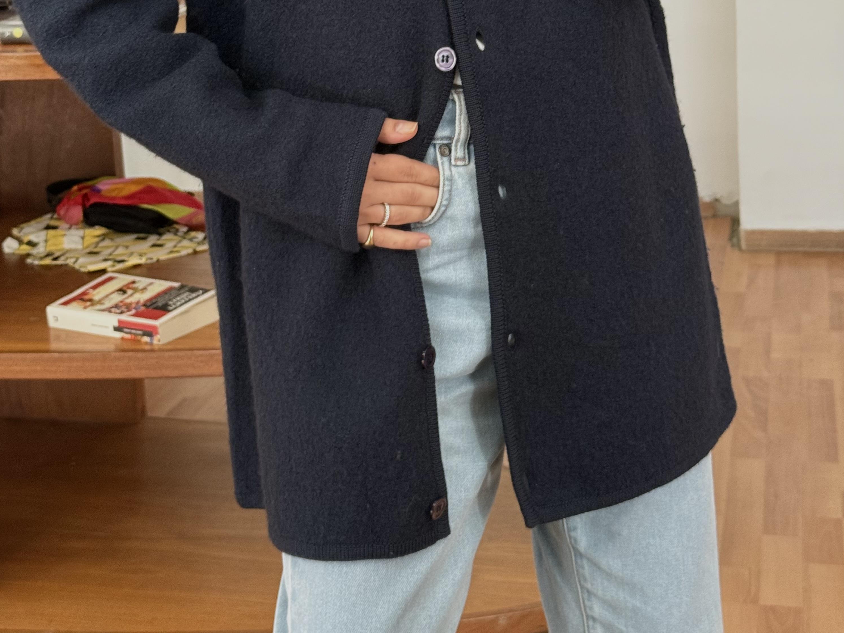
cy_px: 143
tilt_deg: -32.7
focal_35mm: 65
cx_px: 423
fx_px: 1585
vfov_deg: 22.3
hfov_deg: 29.8
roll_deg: +5.8
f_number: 1.78
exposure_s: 1/33
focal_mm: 6.76
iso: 250
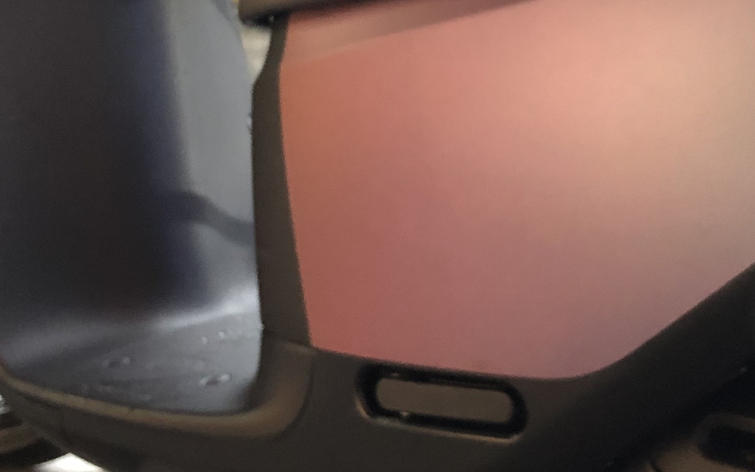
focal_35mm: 80
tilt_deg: -9.1
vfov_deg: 16.2
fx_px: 1646
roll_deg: +1.0
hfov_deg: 25.7
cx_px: 488
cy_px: 101
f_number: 1.8
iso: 100
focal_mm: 4
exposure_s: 1/10
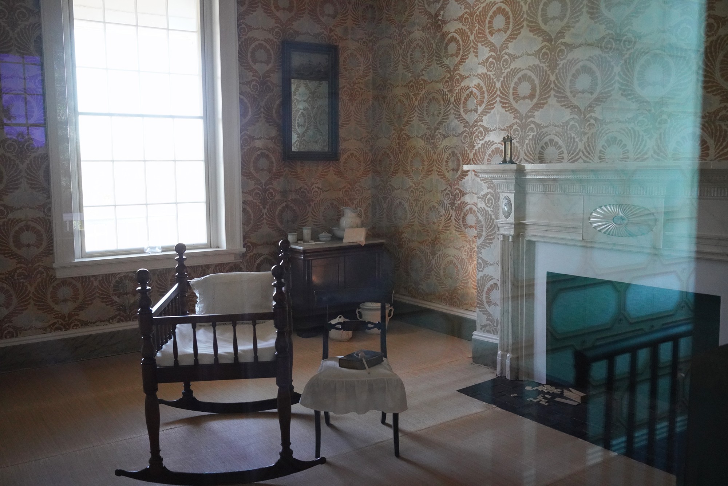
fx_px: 708
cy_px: 243
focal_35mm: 35
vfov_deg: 37.9
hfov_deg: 54.4
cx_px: 364
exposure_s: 1/100
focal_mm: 35
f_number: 5
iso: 8000
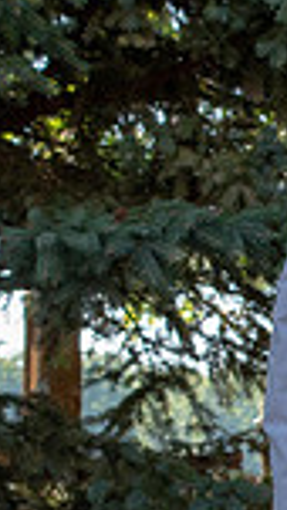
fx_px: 3434
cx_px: 554
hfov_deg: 4.7
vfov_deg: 8.5
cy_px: 366
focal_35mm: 254
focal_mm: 42
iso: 400
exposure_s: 1/200
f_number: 7.1
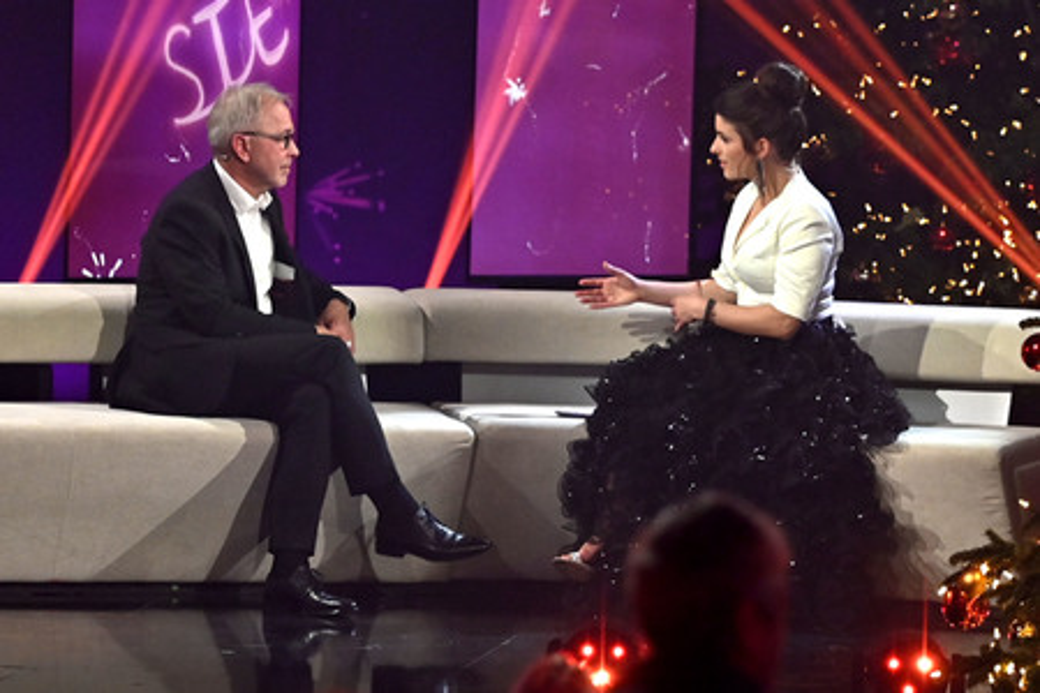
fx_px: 3900
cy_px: 346
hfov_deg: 15.2
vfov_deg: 10.2
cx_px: 520
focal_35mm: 135
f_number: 2.8
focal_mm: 135
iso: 1600
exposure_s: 1/500
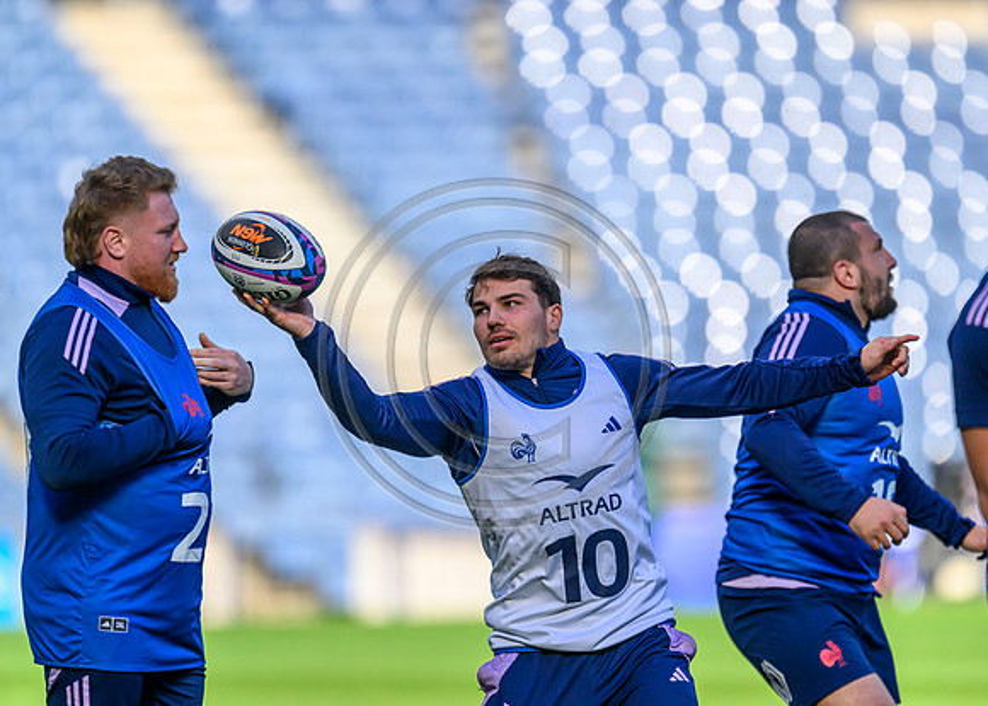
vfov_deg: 2.3
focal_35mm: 625
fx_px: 17521
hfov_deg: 3.2
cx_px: 555
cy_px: 330
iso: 1250
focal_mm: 560
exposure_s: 1/12800
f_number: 4
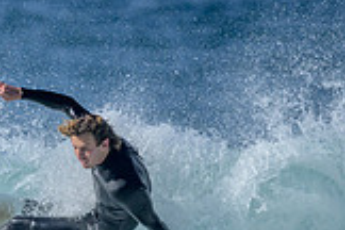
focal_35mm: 2871
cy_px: 325
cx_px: -36
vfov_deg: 0.5
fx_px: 27512
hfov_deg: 0.7
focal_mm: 800
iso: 220
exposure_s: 1/2500
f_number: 6.3
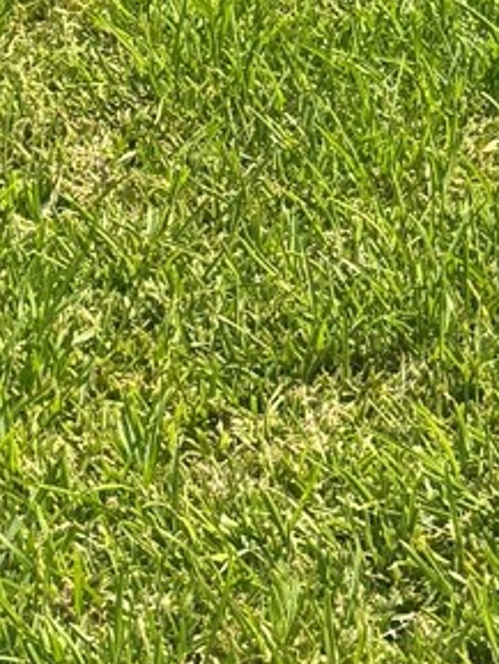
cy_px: -411
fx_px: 3265
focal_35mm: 170
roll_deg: +2.3
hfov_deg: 8.3
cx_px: 1044
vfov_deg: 11.1
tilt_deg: -16.0
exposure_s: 1/2710
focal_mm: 6.76
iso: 80
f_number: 1.78
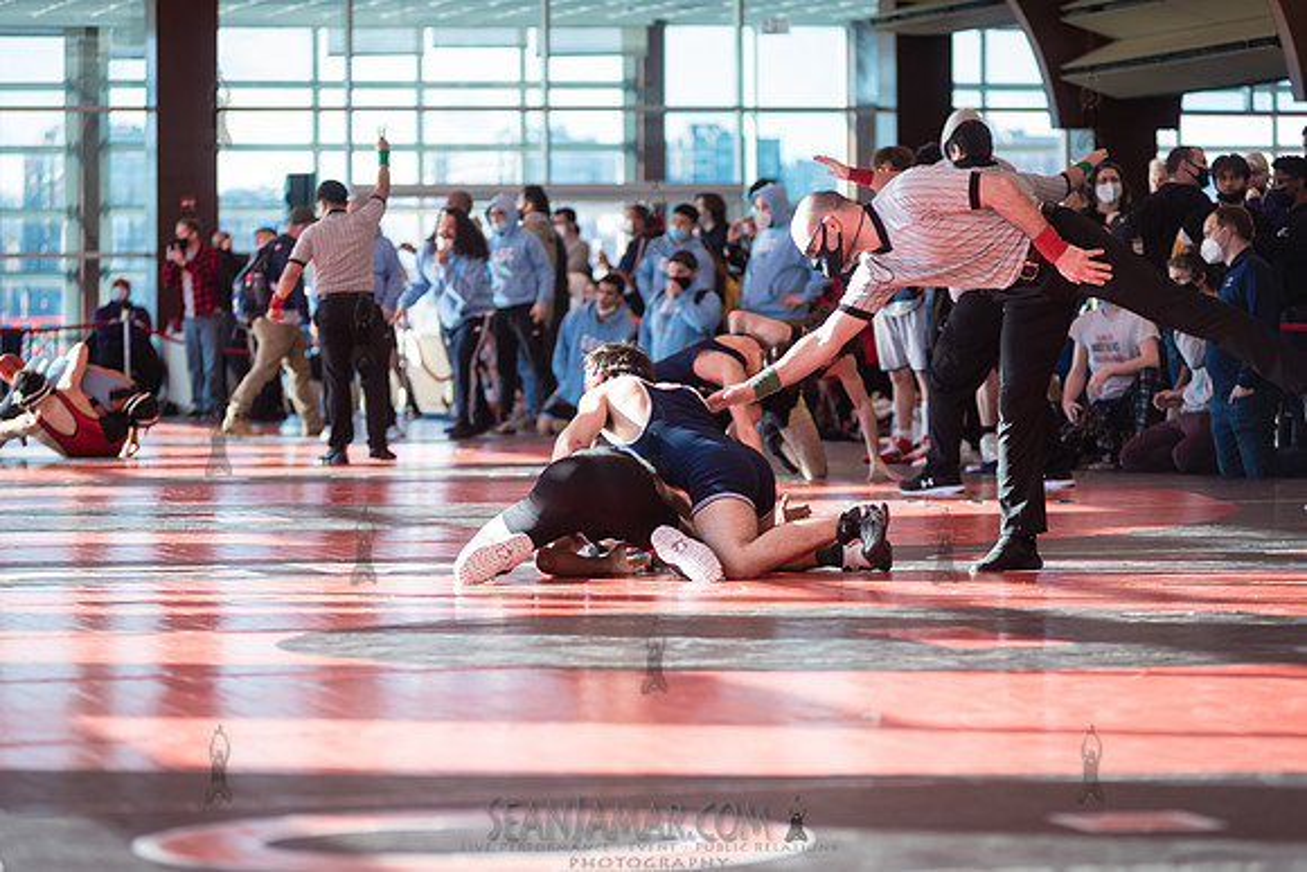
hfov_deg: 13.5
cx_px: 654
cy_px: 436
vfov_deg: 9.0
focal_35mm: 152
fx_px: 5530
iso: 400
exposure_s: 1/400
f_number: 4
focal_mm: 145
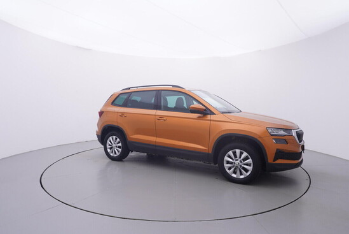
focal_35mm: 22
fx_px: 218
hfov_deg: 77.3
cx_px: 174
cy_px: 117
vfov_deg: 56.2
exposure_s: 1/80
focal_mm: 15
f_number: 5
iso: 200
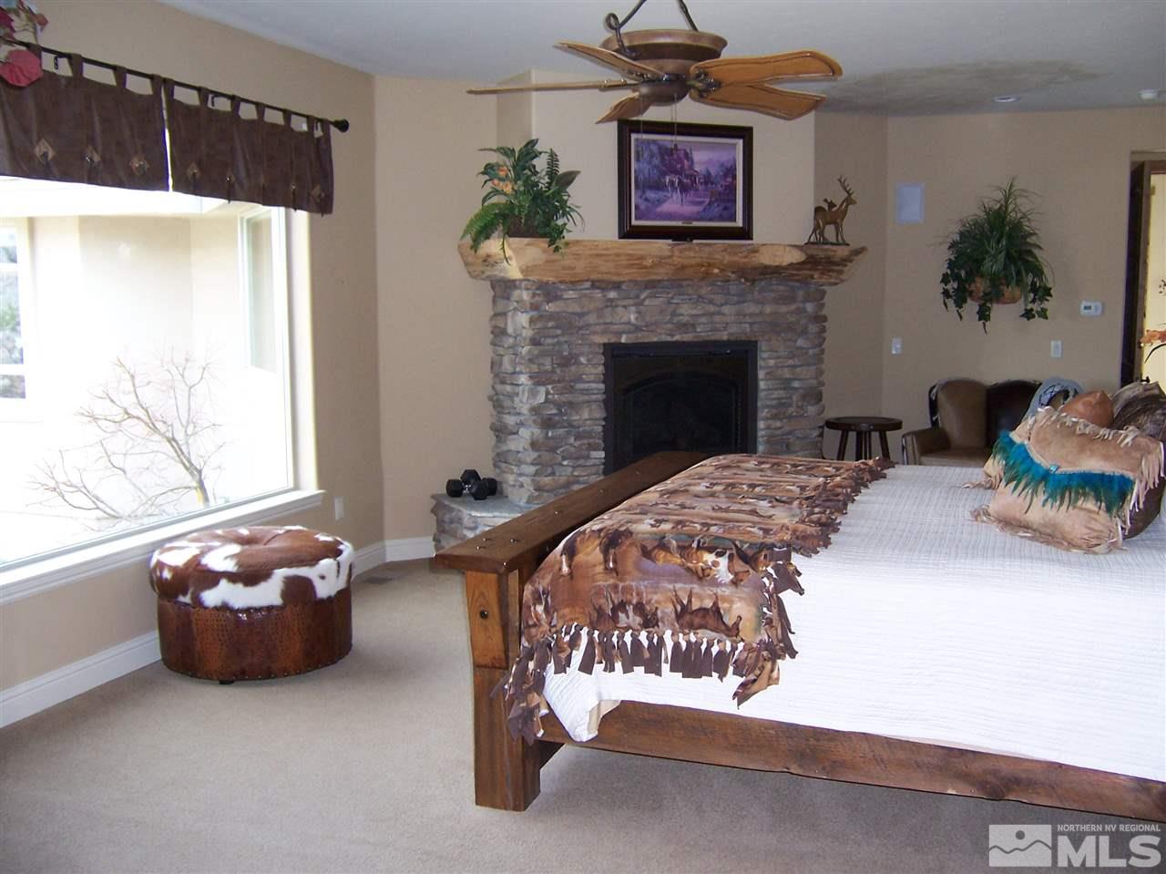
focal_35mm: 33
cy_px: 437
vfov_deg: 42.9
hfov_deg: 55.4
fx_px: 1111
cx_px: 583
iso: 140
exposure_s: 1/60
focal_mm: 5.5
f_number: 2.8
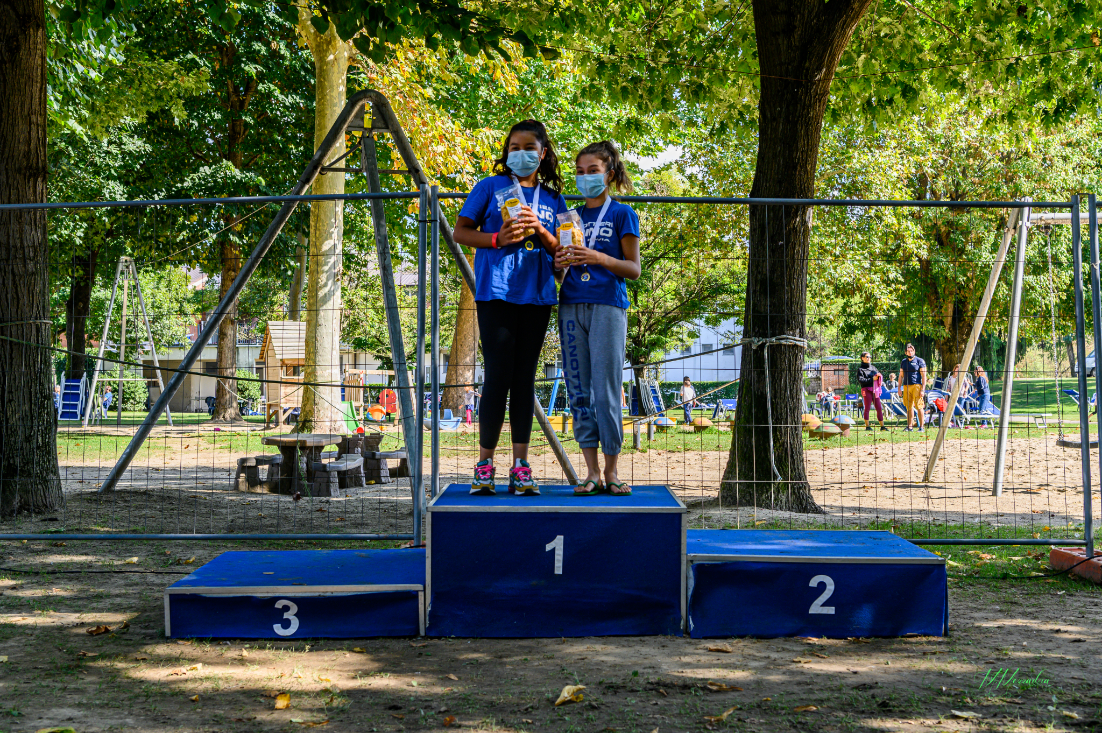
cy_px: 366
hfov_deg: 41.1
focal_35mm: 48
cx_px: 551
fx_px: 1468
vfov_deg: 28.0
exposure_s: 1/200
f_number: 7.1
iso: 200
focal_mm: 48
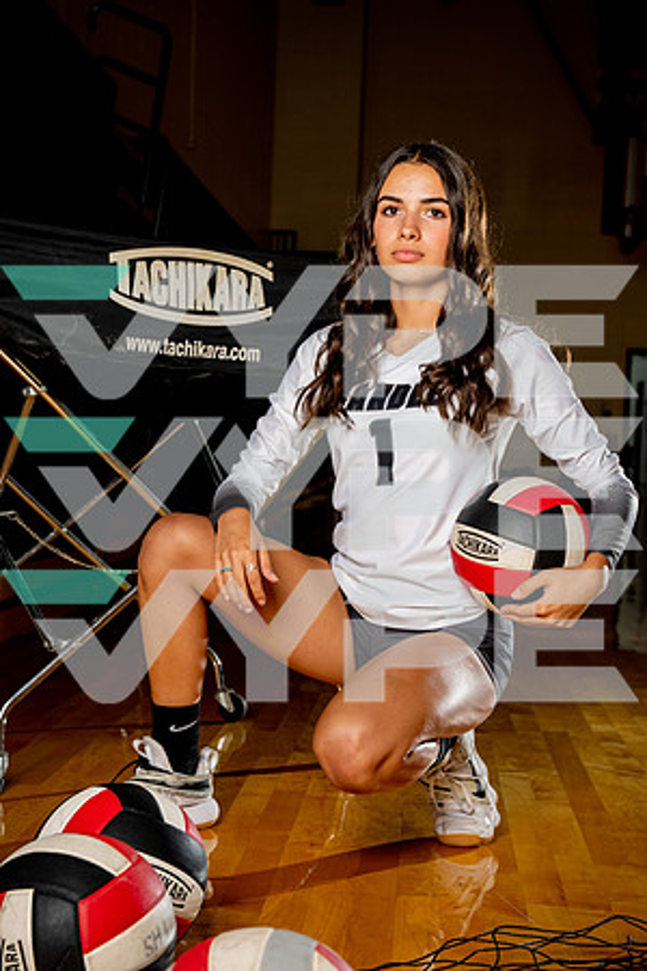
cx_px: 324
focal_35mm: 62
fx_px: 1671
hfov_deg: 21.9
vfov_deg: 32.4
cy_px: 486
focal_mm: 62
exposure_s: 1/250
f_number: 7.1
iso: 400
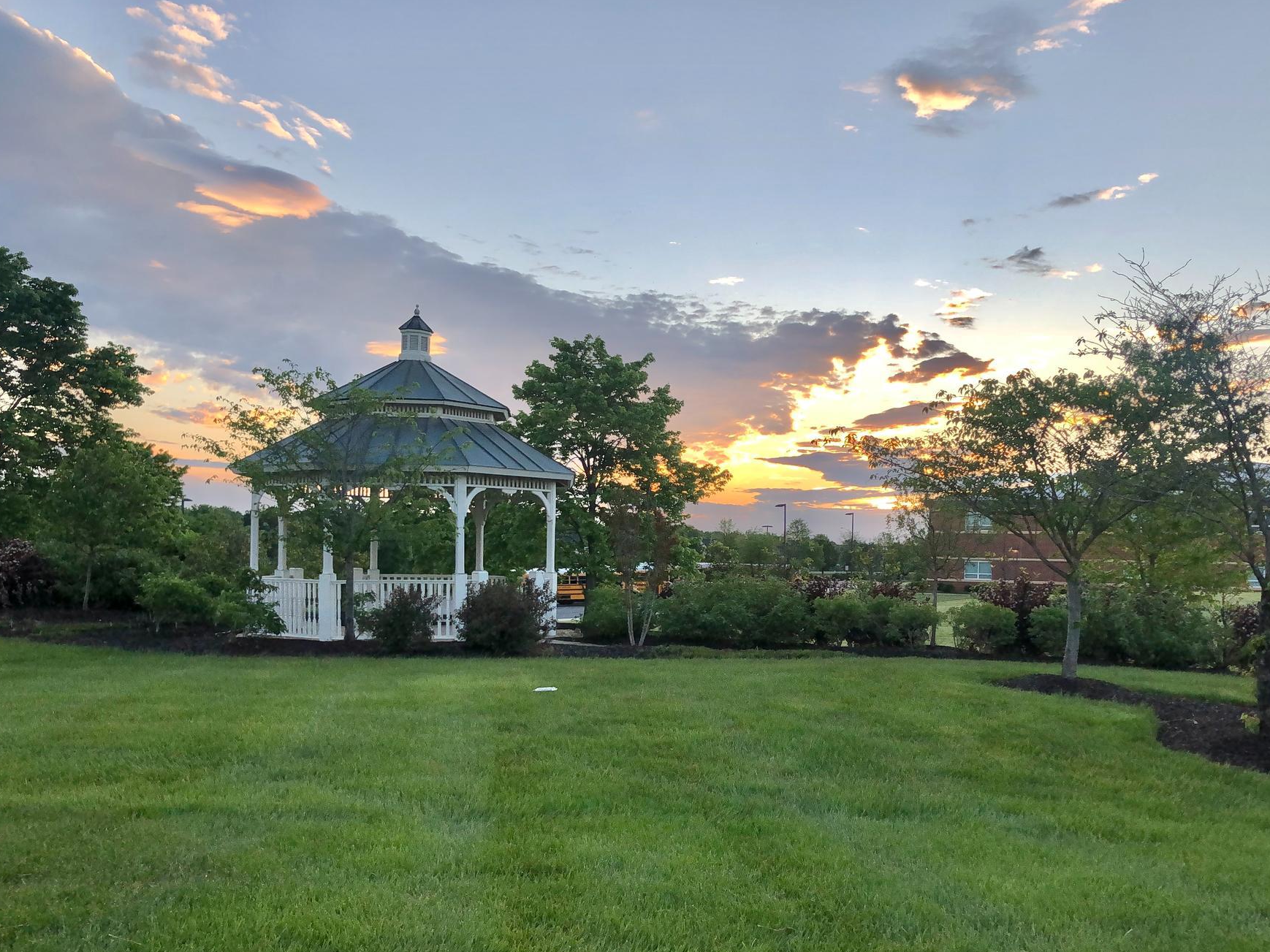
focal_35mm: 33
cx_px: 728
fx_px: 1211
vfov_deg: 42.8
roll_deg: -0.3
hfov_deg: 55.1
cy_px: 558
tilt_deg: -1.3
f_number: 1.8
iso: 20
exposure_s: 1/319
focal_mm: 3.99
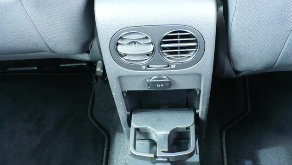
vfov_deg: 29.0
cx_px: 146
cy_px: 89
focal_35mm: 41
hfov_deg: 49.4
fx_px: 317
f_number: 2.8
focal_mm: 6.1
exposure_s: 1/15
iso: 200
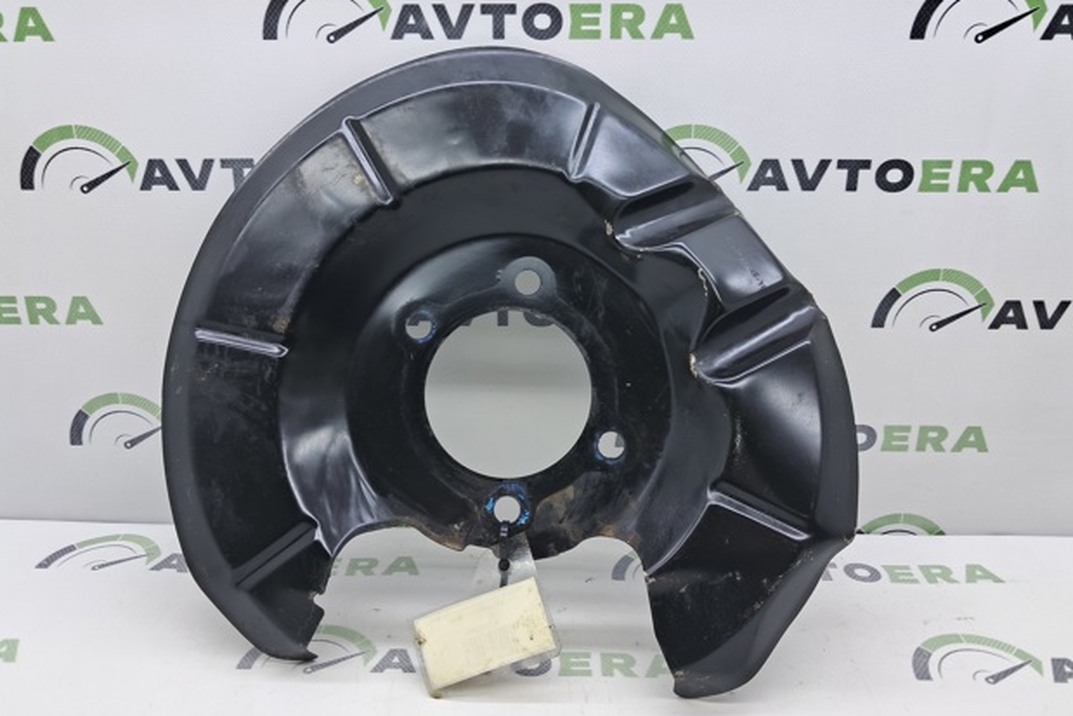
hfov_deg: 63.6
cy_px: 335
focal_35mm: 29
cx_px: 529
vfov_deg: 45.0
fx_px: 865
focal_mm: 4
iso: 50
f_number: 1.8
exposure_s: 1/100
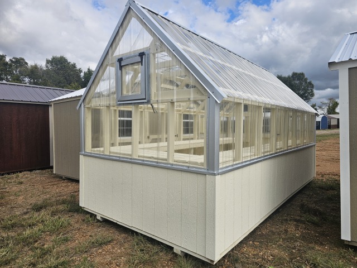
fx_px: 237
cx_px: 178
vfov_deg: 58.9
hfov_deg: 73.9
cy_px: 134
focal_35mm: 23
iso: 10
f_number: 1.7
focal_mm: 6.3
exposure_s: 1/1139
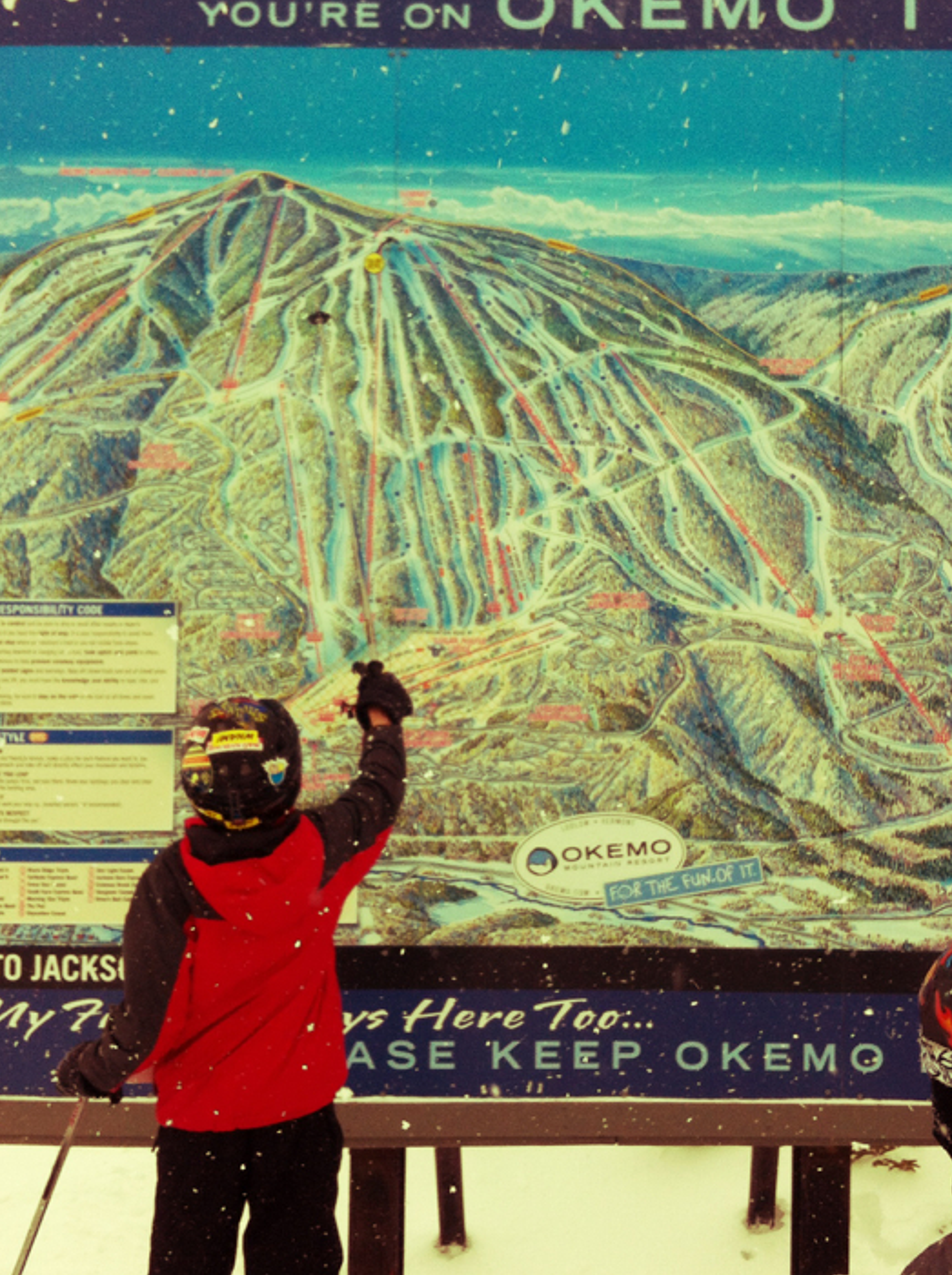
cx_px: 572
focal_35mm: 50
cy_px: 556
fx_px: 1838
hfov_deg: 29.0
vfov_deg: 38.2
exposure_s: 1/838
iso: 80
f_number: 2.8
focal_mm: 3.85
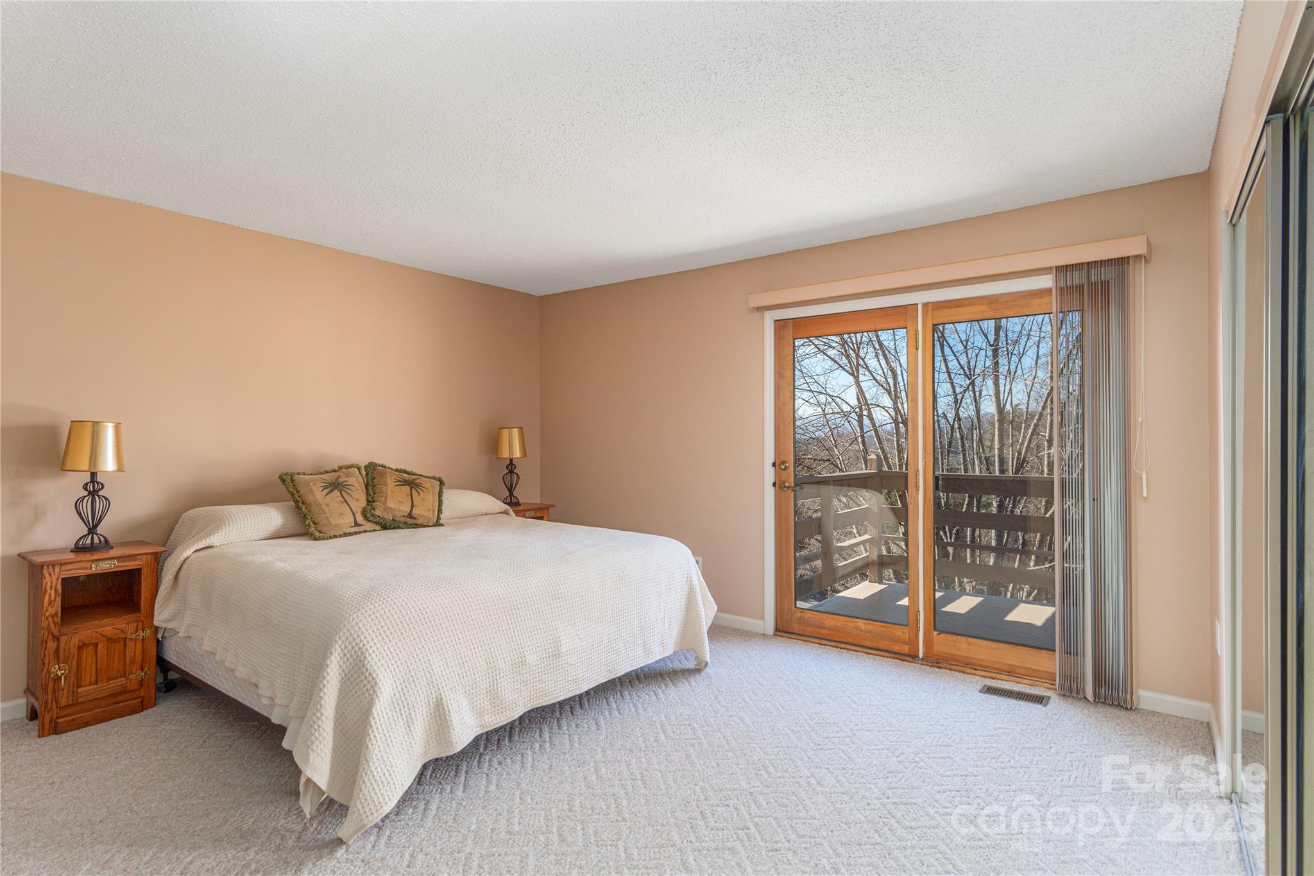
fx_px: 620
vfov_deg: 70.4
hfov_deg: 93.3
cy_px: 438
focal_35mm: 17
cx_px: 657
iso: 320
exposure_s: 1/50
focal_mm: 17
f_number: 7.1
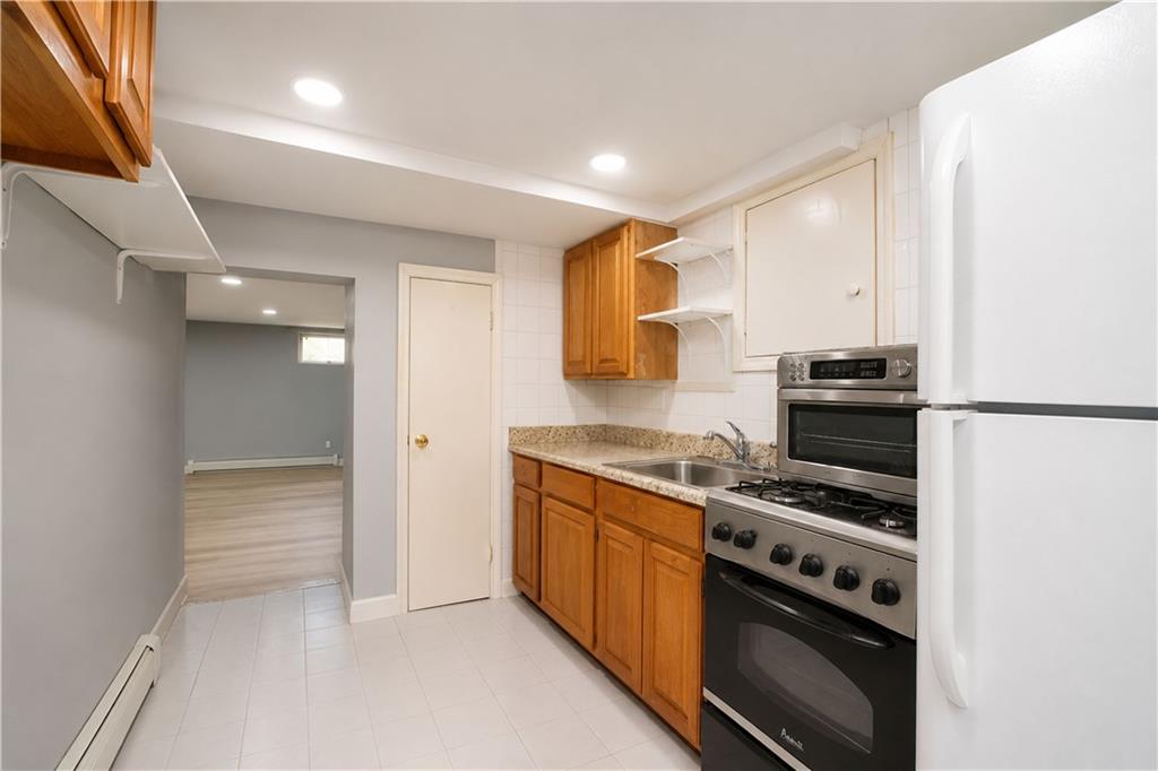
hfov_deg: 100.4
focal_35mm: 15
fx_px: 482
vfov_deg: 77.3
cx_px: 579
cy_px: 386
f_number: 8
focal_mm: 10
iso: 1250
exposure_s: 1/80
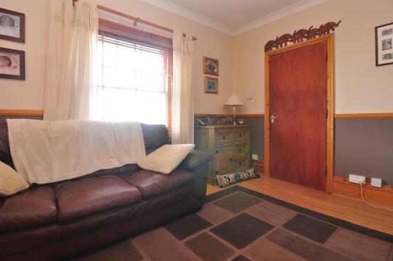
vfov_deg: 70.3
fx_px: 185
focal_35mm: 17
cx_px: 180
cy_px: 124
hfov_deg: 93.1
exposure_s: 1/1.6
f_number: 11
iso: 200
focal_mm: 10
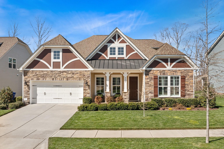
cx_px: 112
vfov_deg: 46.4
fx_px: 174
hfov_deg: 65.5
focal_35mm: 28
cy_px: 74
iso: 100
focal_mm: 10.26
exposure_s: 1/500
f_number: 6.3
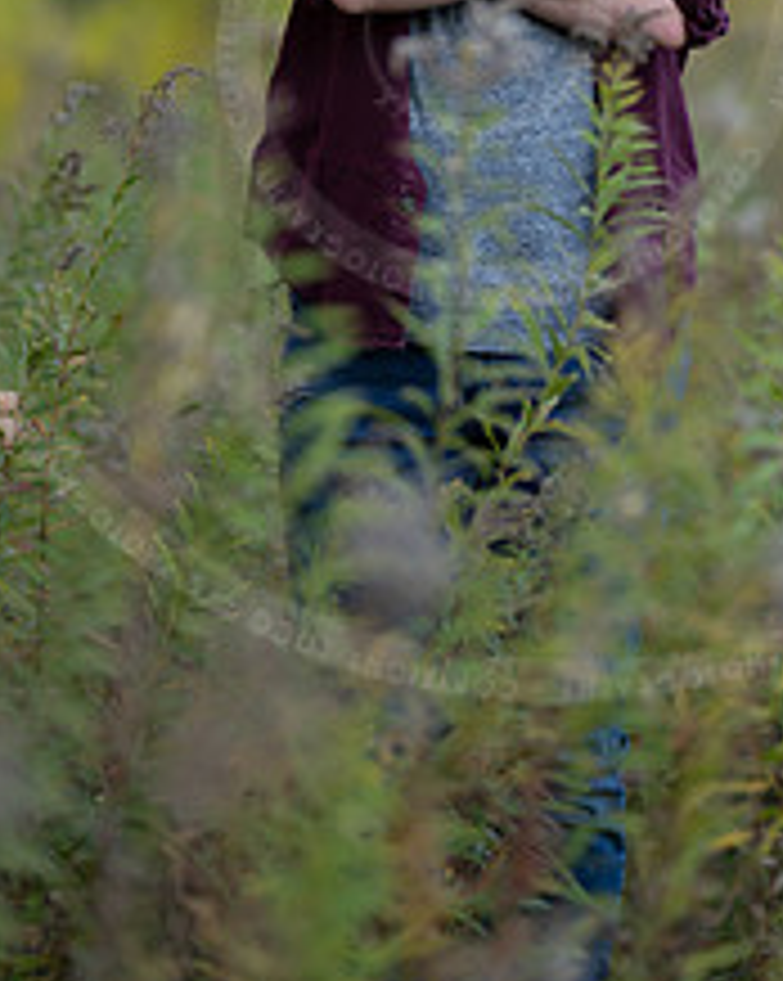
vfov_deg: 11.6
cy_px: 117
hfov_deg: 9.3
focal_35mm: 165
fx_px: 4786
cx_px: 508
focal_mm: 85
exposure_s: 1/800
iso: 160
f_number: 1.2
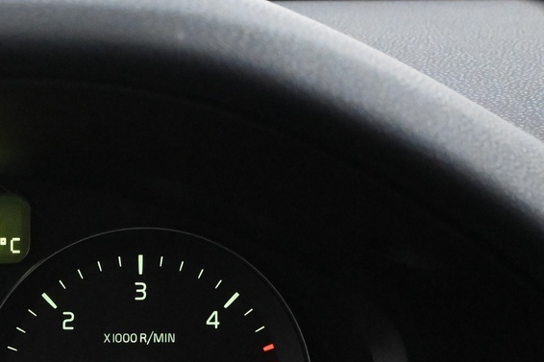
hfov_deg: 18.7
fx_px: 1588
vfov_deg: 12.7
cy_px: 414
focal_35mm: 105
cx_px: -59
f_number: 5
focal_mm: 24.5
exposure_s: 1/60
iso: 6400
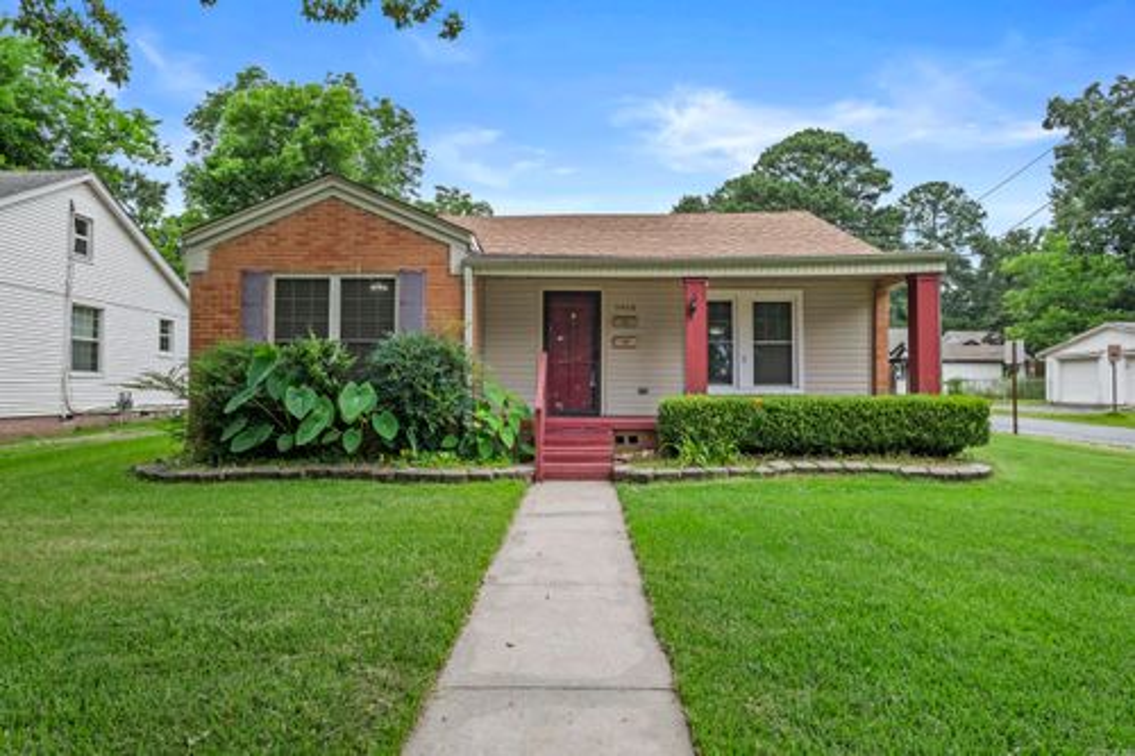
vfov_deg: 59.5
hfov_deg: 81.2
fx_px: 662
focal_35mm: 21
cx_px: 568
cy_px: 378
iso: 400
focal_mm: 13.8
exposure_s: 1/100
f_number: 9
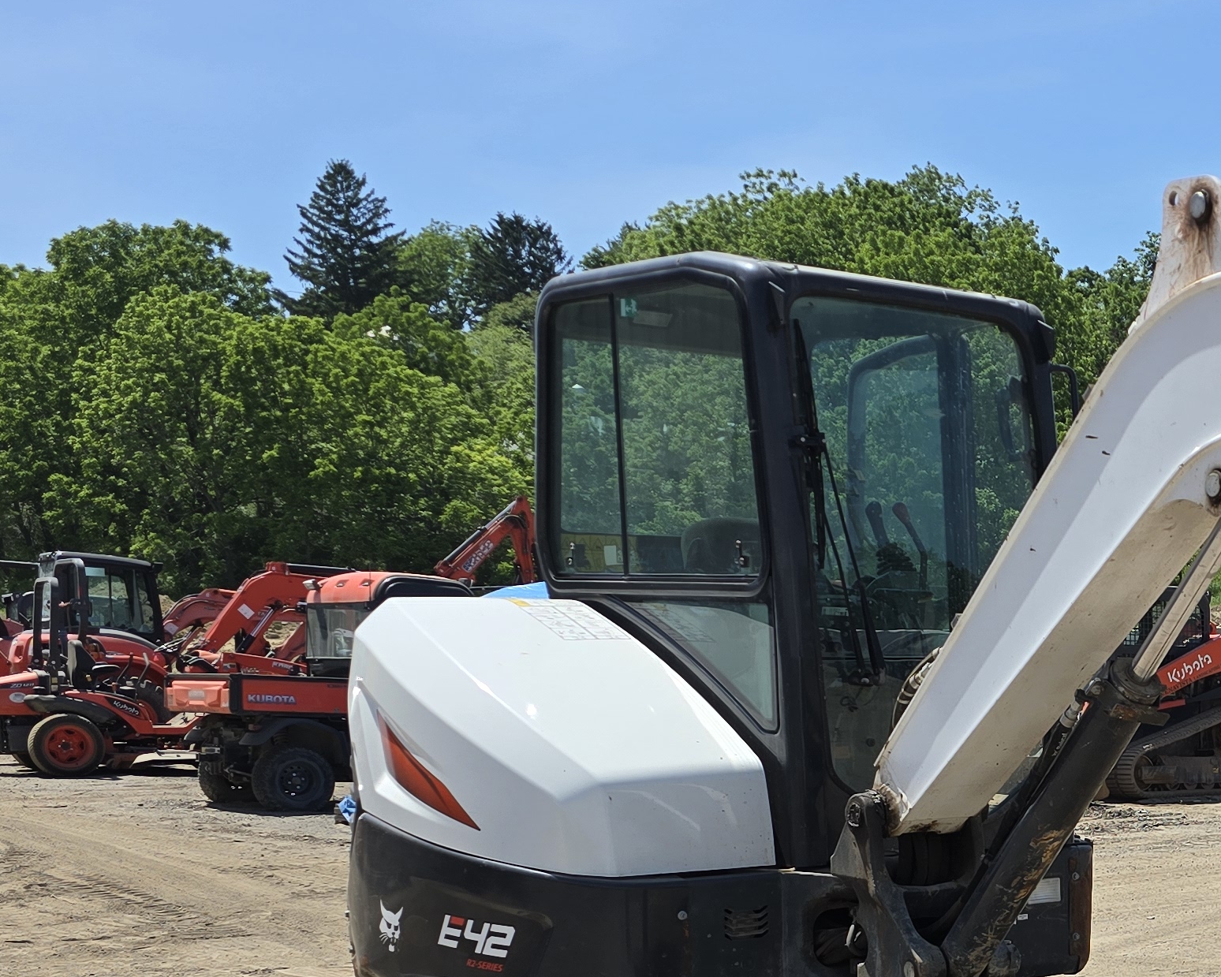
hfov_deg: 29.8
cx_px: 1275
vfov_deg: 25.3
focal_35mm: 58
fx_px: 2096
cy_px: 915
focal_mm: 6.3
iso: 12
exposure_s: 1/1000
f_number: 1.7
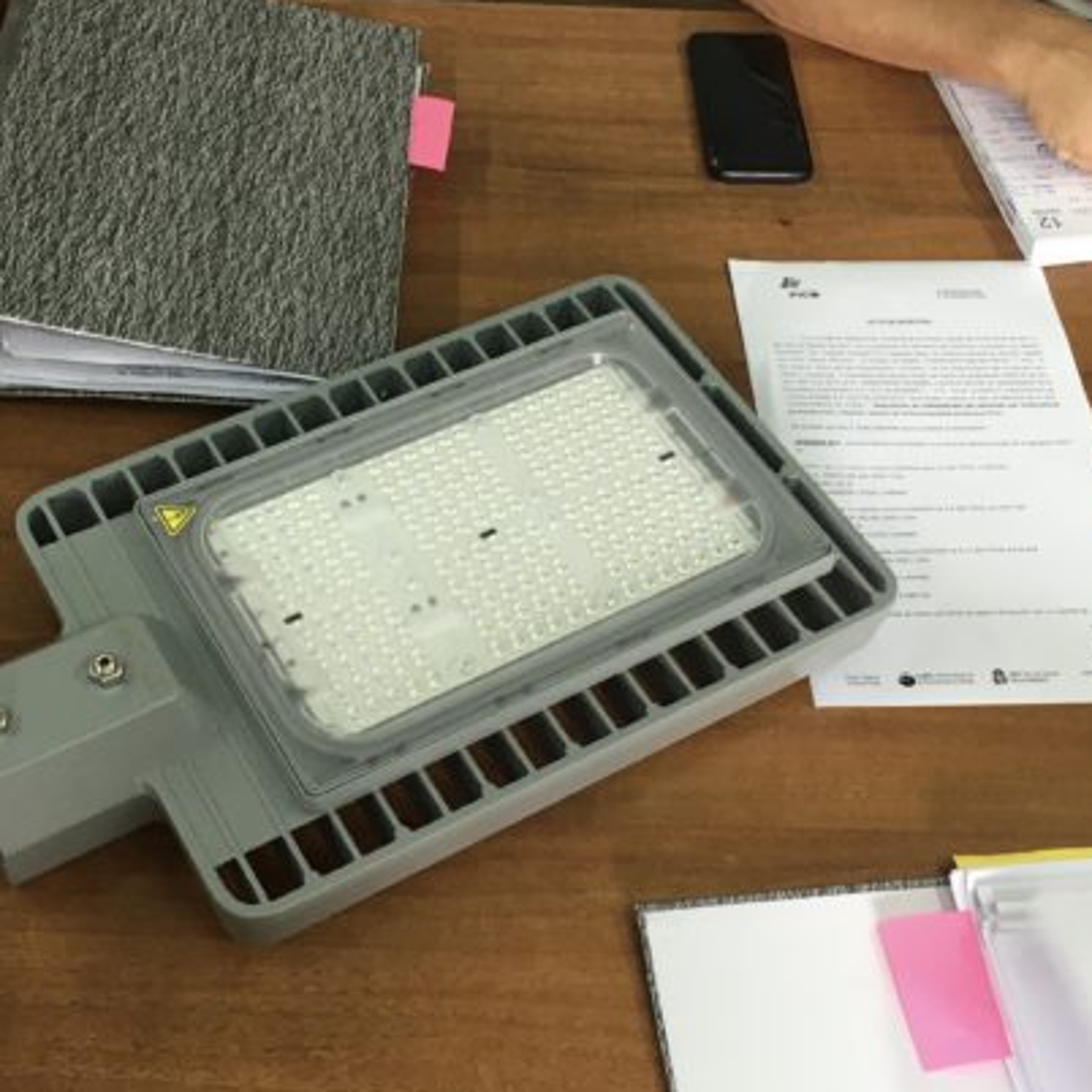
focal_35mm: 49
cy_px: 538
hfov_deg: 34.6
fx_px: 1749
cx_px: 478
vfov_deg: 34.7
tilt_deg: -50.9
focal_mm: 4.15
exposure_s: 1/33
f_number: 2.2
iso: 64
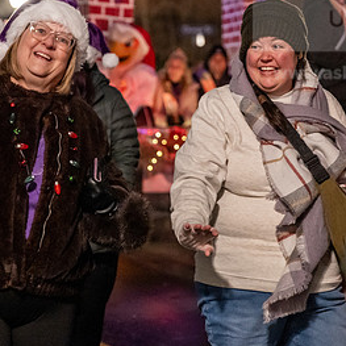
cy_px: 101
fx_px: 1481
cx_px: 213
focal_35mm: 131
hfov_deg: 13.3
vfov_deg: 13.3
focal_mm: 70
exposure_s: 1/200
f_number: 2.8
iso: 4000
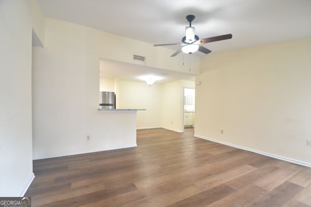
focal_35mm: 15
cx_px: 156
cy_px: 104
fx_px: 130
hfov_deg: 100.4
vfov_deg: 77.3
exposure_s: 1/10
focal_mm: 10
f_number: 5.6
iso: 400
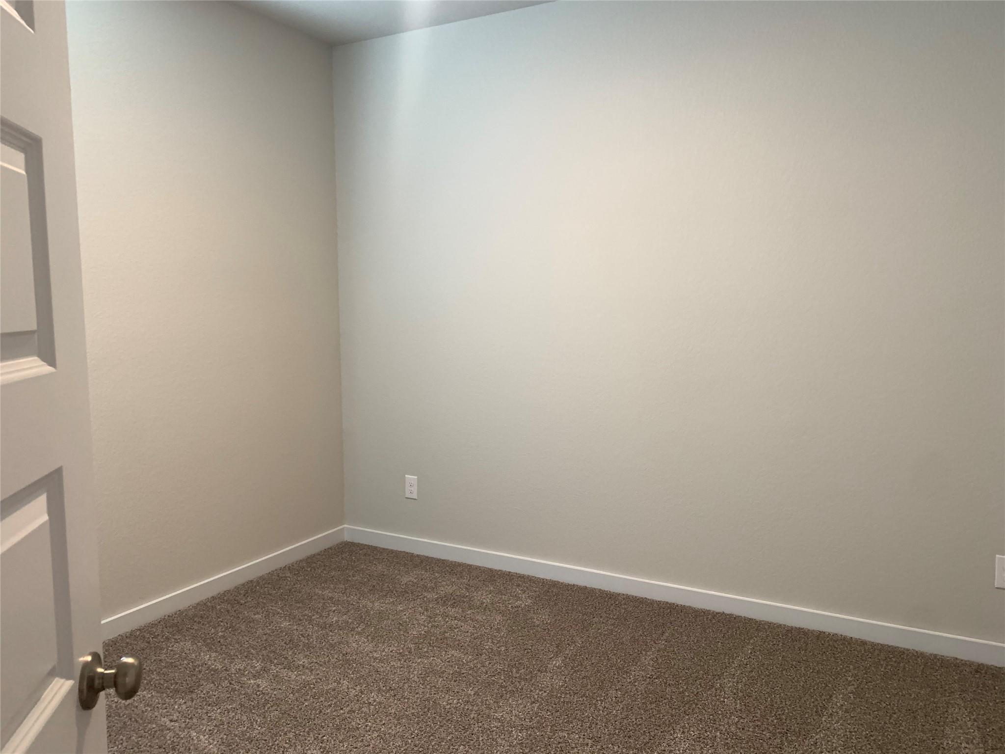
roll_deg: -0.5
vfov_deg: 53.1
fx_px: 755
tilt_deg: -4.2
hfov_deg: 67.3
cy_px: 377
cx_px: 502
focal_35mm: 26
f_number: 1.8
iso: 200
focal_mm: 4.25
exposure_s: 1/60
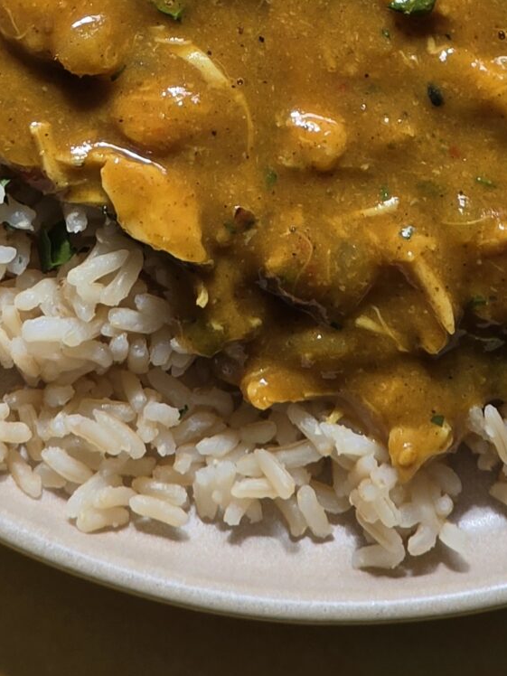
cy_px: -392
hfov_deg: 6.3
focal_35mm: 236
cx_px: 316
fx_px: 4609
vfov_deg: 8.2
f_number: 2.4
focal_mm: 7
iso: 25
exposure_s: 1/122
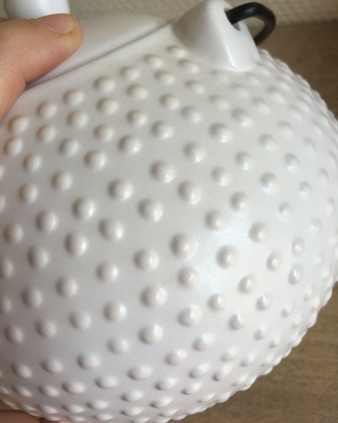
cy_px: 200
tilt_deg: -67.7
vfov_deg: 57.2
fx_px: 388
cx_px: 167
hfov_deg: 47.1
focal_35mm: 31
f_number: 2.2
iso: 25
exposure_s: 1/50
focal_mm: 4.15
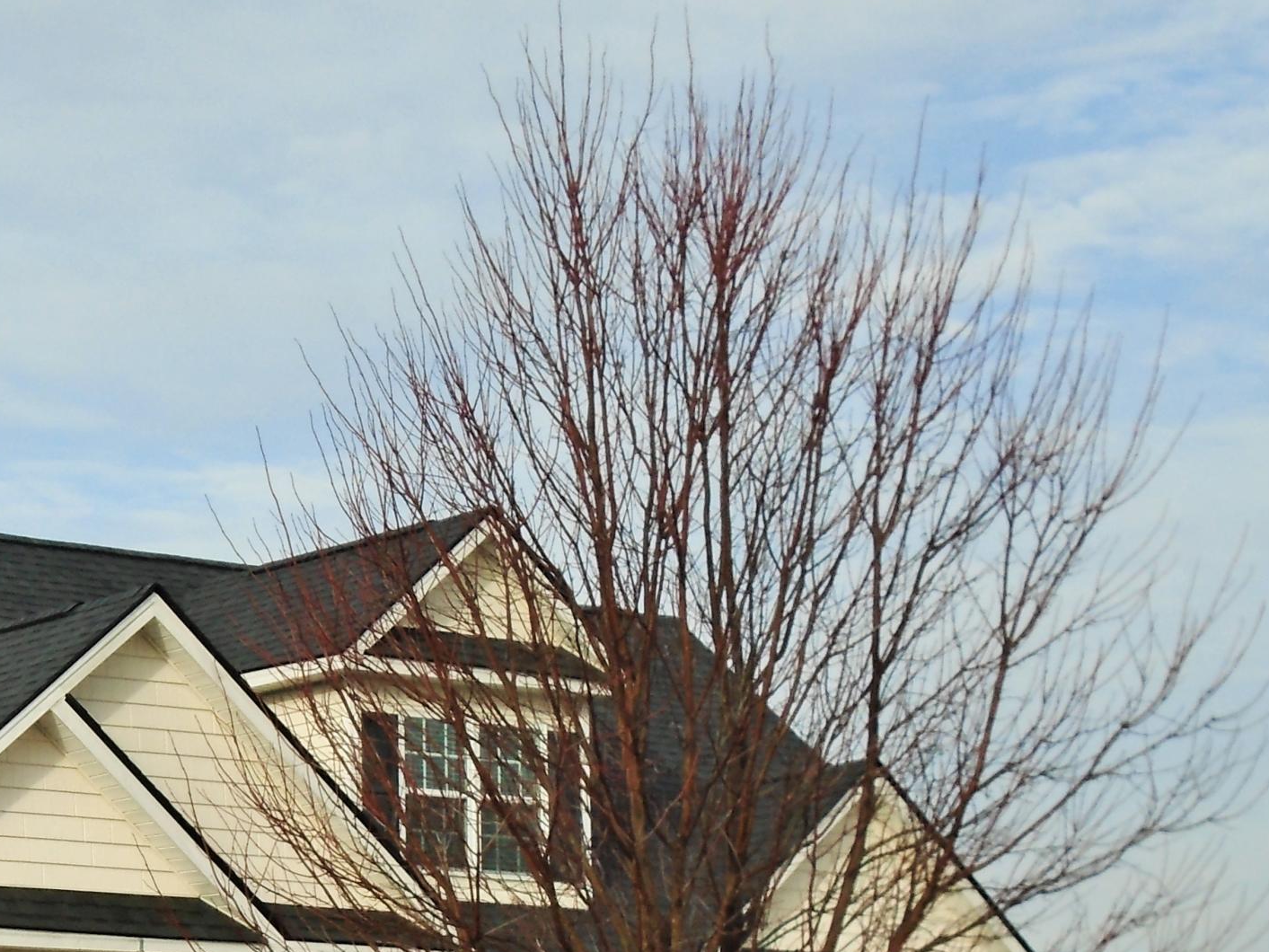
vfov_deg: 14.1
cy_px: 895
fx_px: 3813
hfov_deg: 18.5
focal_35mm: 104
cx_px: 72
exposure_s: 1/640
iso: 100
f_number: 4.5
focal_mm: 8.7
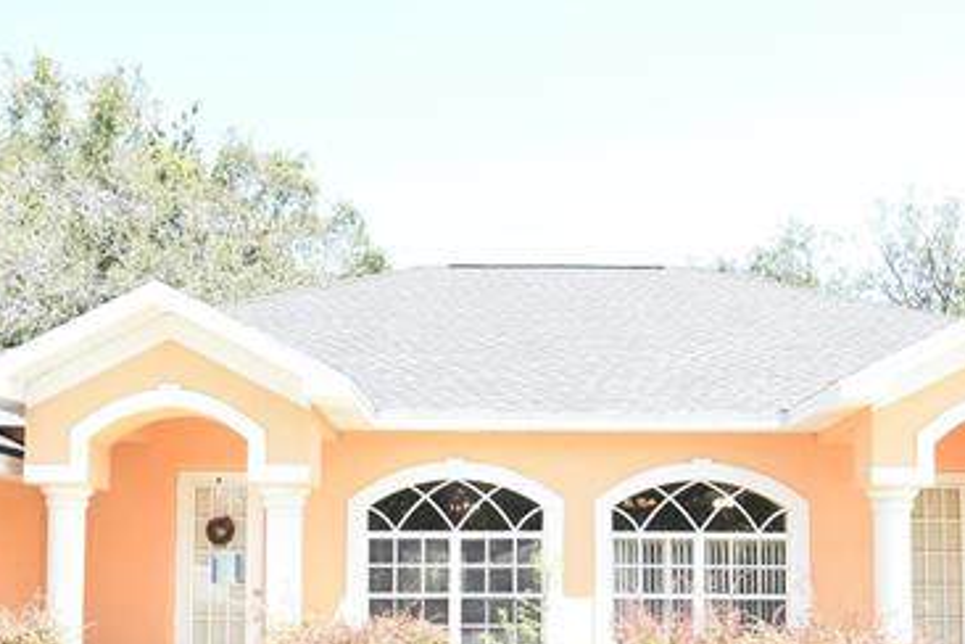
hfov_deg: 46.4
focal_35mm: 42
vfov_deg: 31.1
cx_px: 522
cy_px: 512
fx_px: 1126
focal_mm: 10
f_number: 8
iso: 360
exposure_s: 1/250
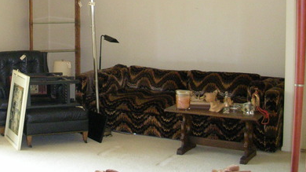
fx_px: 552
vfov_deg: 17.4
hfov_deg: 30.3
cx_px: 60
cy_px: 16
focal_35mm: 68
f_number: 2.8
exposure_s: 1/13.4
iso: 200
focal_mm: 5.8
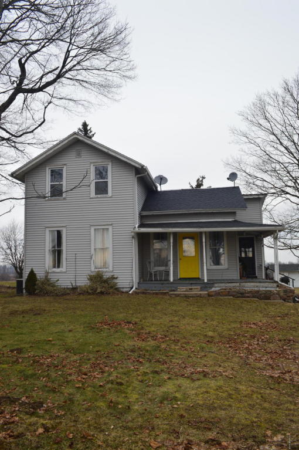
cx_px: 150
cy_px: 225
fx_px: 374
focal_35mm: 30
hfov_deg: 43.5
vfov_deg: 62.0
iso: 400
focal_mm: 20
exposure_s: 1/200
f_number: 10
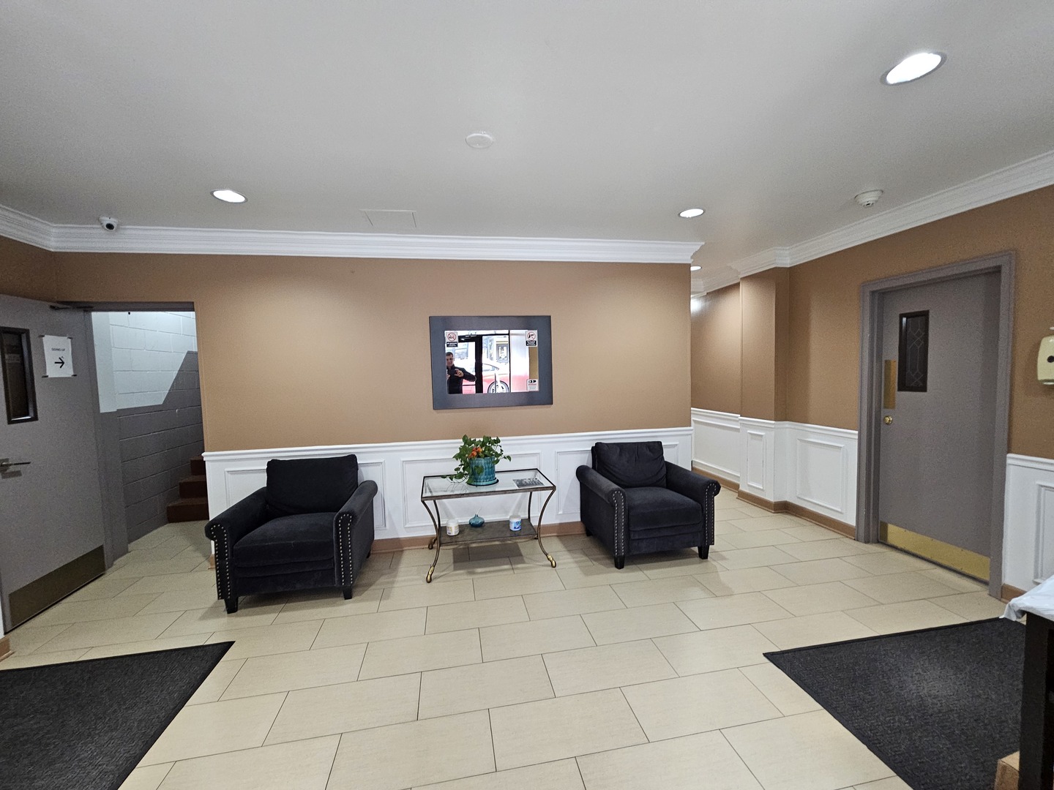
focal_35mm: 13
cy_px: 395
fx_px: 396
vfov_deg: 89.9
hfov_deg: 106.2
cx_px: 527
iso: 320
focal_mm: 2.2
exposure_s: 1/40
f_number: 2.2
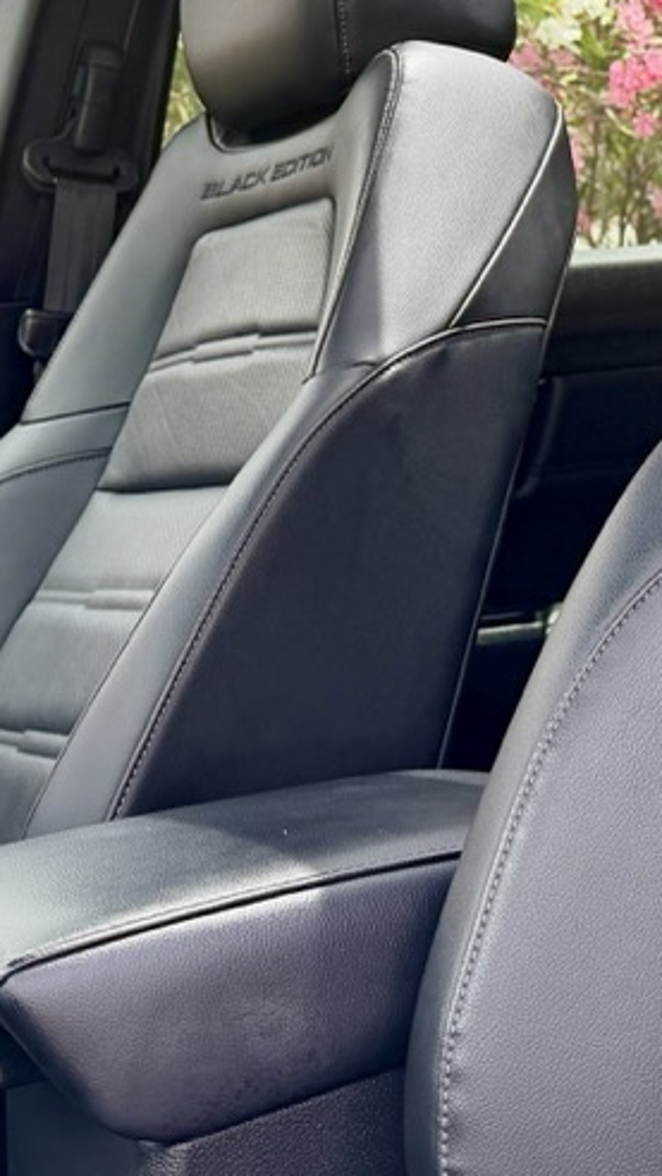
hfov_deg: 17.7
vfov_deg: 29.3
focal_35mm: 68
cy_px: 41
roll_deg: +3.1
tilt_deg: +10.1
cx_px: 471
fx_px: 2121
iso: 100
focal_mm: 6.76
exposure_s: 1/689
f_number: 1.78
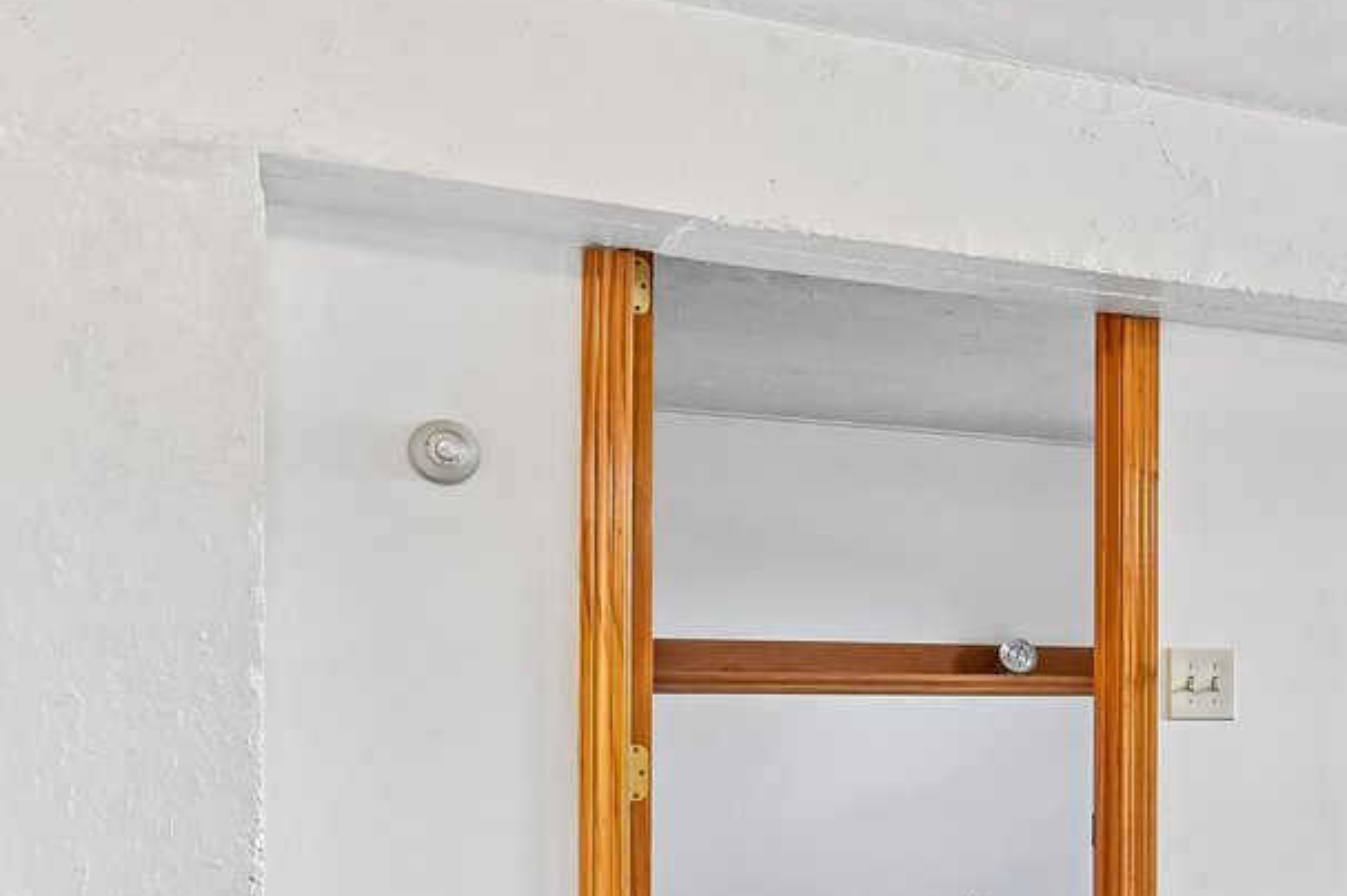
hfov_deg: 32.0
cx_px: 1527
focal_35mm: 54
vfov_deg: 24.6
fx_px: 2019
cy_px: 717
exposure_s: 1/8
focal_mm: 16
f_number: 8
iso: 400
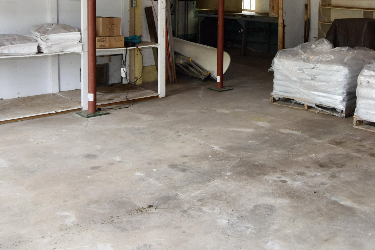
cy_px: 25
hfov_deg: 43.0
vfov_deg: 28.7
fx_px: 469
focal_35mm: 45
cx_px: 249
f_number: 3.2
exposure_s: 1/60
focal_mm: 16
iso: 800
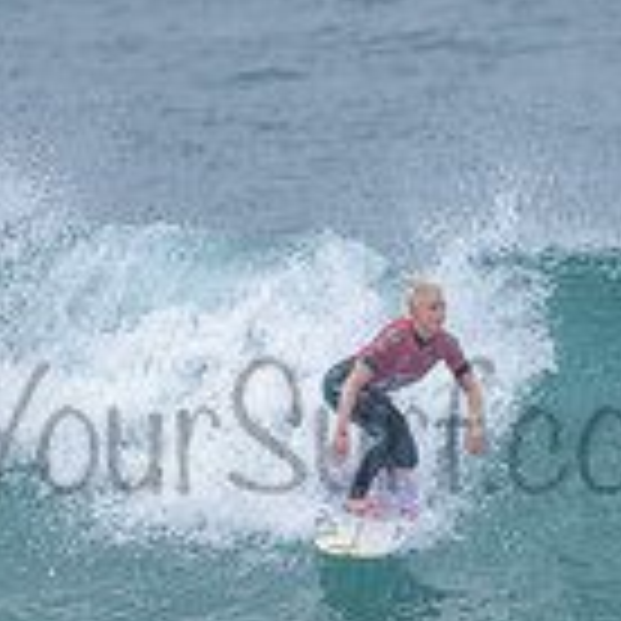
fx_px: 36168
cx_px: 428
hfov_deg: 1.0
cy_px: 389
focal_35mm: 1782
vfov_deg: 1.0
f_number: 5.6
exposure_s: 1/2000
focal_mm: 500
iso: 360
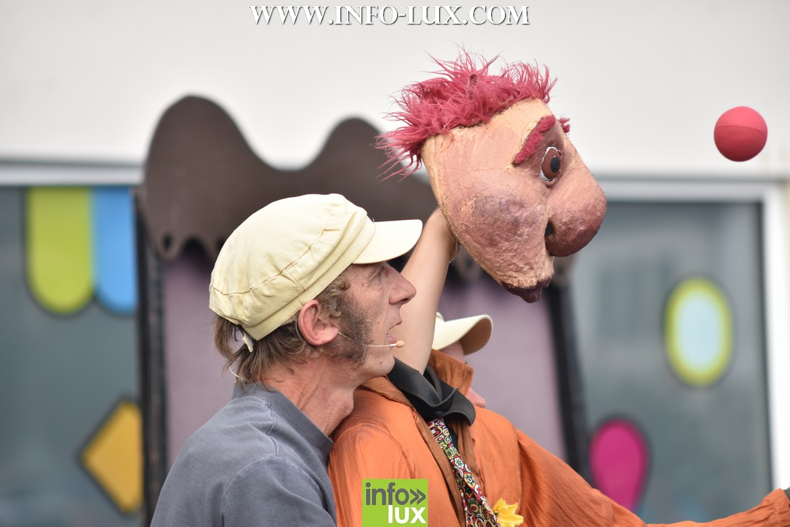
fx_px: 4937
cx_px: 395
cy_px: 264
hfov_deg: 9.1
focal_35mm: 225
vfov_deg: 6.1
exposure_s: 1/1000
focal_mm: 150
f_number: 3.2
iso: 250
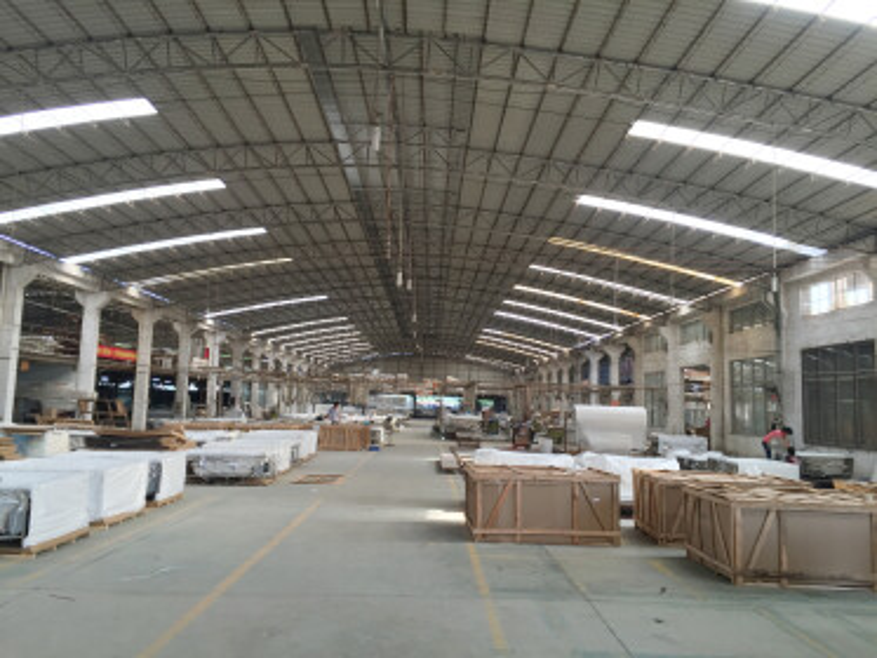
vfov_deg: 48.3
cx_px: 438
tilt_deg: +6.0
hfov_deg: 61.6
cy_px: 329
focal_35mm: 29
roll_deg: -3.2
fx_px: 735
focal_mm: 4.15
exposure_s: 1/60
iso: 32
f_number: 2.2
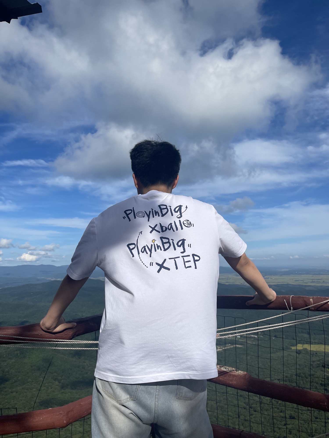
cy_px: 219
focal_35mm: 26
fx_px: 329
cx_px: 164
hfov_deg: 53.1
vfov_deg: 67.3
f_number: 1.6
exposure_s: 1/9174
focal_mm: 5.1
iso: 32
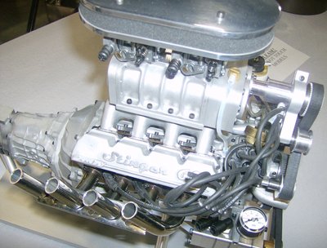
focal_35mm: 36
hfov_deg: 51.1
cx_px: 164
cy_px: 124
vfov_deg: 40.0
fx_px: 342
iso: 200
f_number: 2.8
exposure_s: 1/60
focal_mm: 6
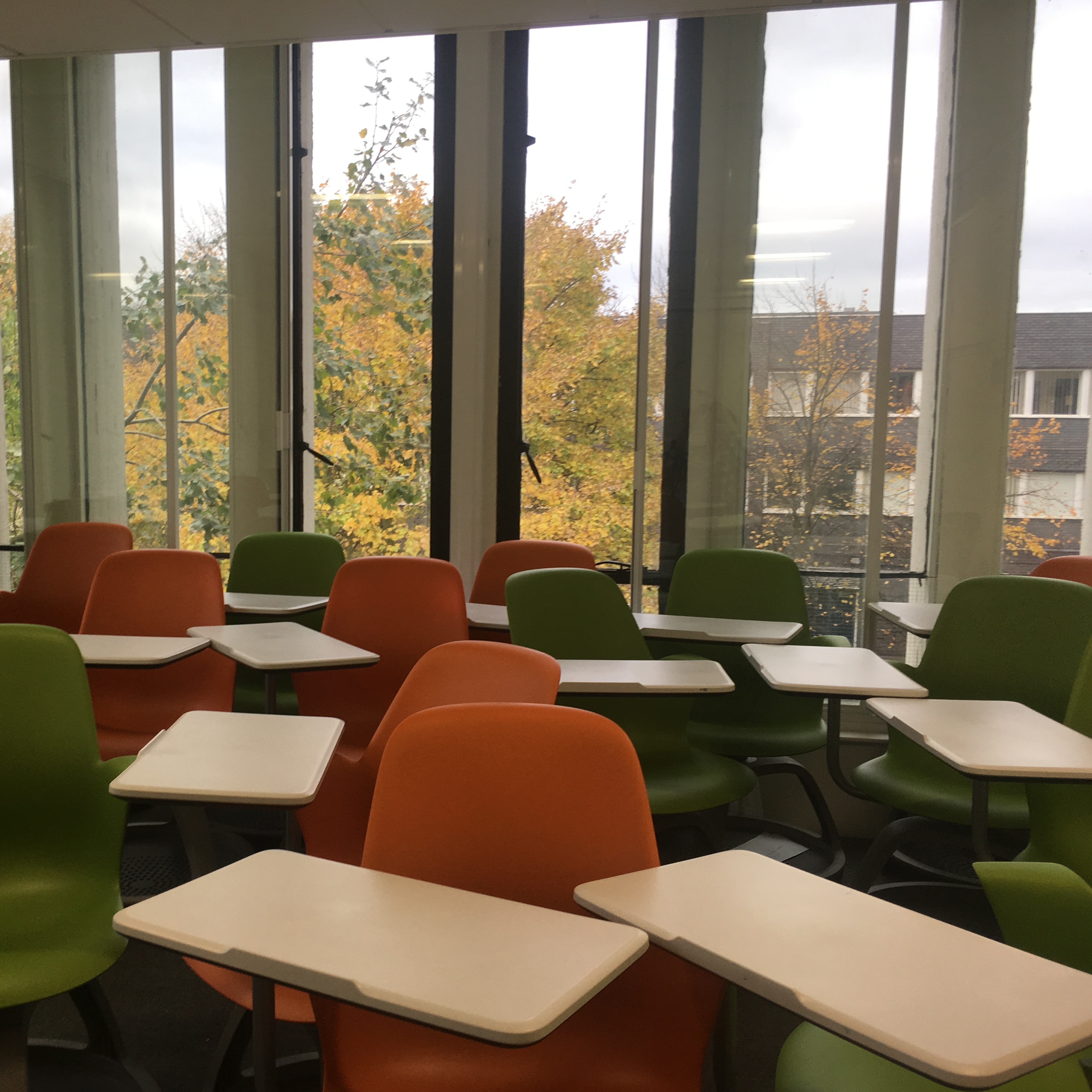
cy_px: 555
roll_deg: +0.3
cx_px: 382
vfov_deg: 47.2
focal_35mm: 35
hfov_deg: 46.6
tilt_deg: -6.7
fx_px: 1249
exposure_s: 1/50
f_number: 2.2
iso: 25
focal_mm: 4.15
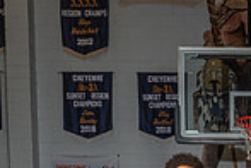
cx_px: 256
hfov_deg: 19.9
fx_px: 690
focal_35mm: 99
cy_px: 326
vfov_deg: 12.3
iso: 125
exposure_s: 1/125
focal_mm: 24
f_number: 7.1
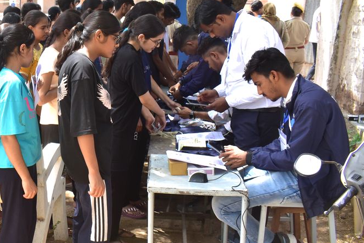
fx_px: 496
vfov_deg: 27.4
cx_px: 35
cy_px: 84
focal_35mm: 49
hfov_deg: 37.6
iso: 400
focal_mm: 18
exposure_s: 1/160
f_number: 7.1
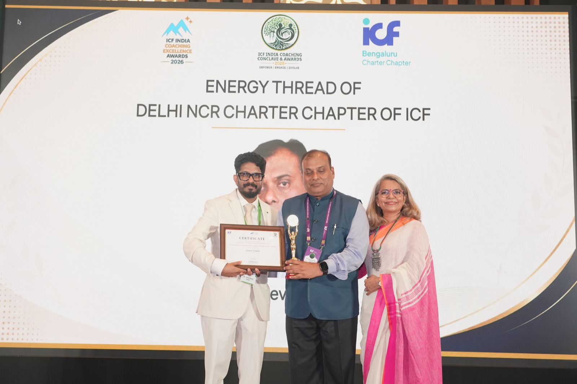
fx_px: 625
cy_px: 192
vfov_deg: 34.2
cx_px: 288
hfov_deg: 49.6
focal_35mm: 39
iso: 2000
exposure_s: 1/125
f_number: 5
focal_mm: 39
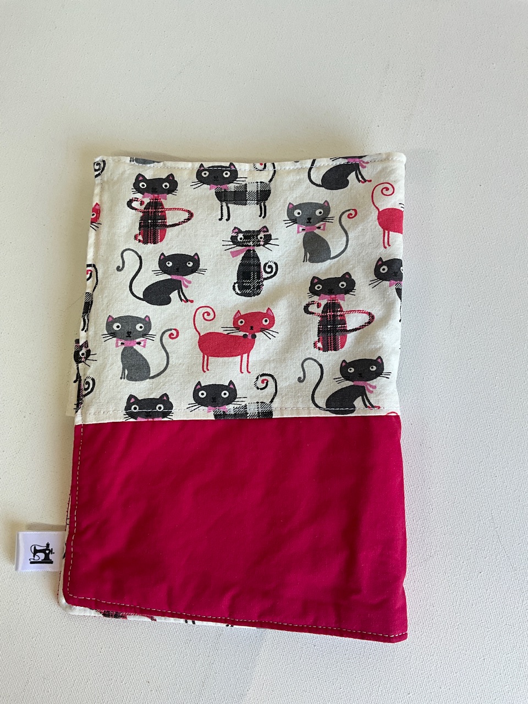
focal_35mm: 29
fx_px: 590
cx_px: 264
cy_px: 352
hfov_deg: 48.2
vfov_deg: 61.7
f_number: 1.8
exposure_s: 1/122
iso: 25
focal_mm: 3
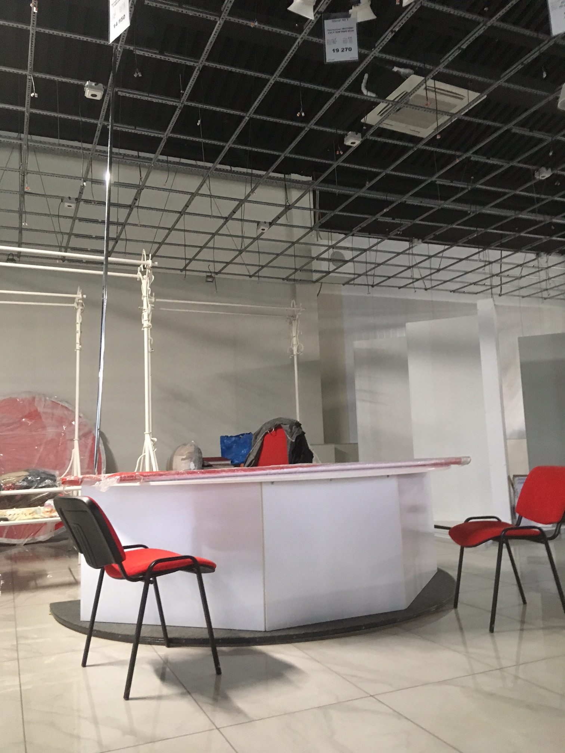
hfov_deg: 48.2
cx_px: 282
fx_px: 631
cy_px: 376
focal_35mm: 29
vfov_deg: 61.7
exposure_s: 1/17
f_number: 2.2
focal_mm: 4.15
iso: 400
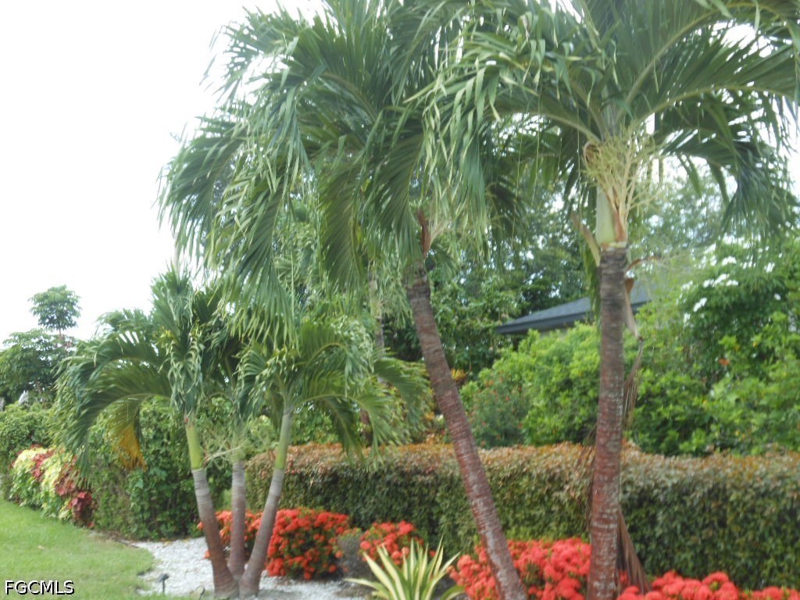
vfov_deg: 33.6
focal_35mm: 43
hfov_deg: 43.9
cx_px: 400
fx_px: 994
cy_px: 300
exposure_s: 1/60
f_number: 3.8
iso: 80
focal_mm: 7.7
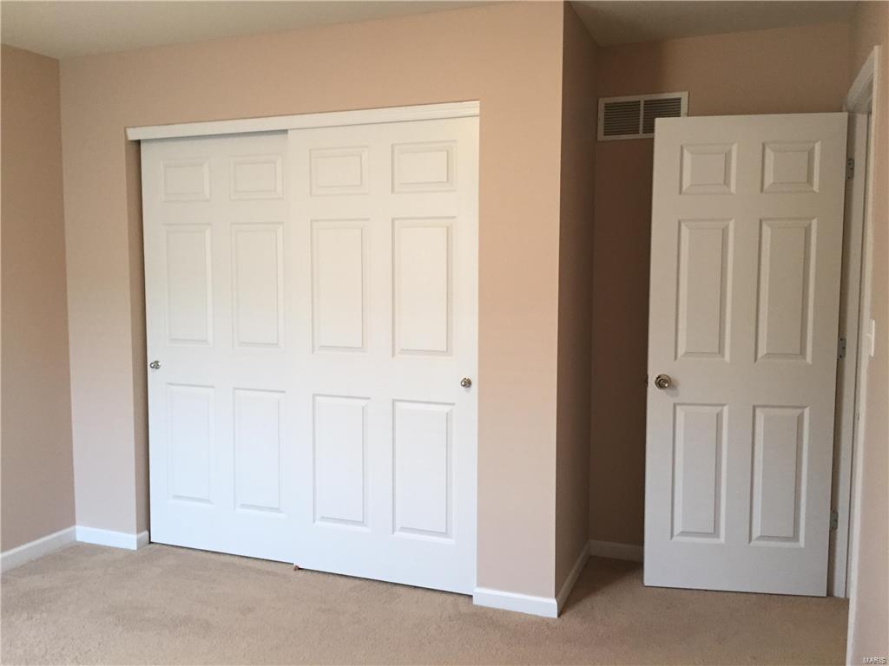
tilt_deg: -2.7
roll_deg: +0.1
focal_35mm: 29
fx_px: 745
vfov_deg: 48.2
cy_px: 333
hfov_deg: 61.7
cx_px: 444
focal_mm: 4.15
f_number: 2.2
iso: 160
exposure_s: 1/30
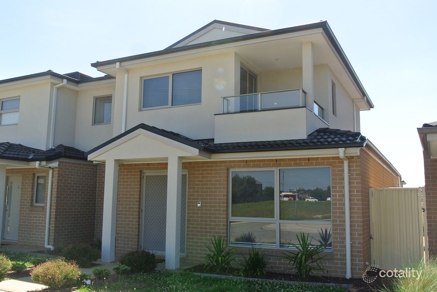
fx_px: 425
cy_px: 146
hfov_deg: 54.4
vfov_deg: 37.9
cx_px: 218
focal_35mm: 35
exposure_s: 1/80
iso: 100
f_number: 4
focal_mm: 13.1
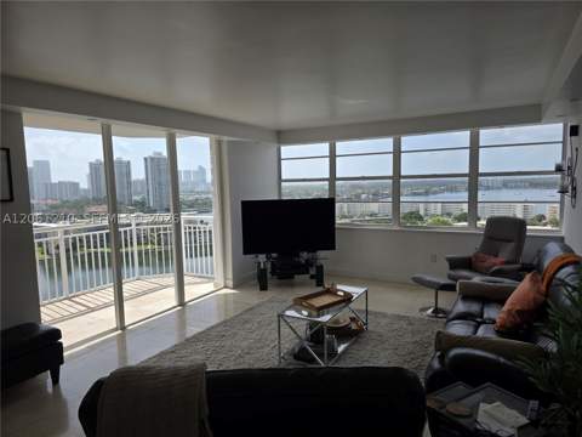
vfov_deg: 58.9
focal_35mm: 23
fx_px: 387
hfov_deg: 73.9
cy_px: 218
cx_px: 291
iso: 80
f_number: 1.7
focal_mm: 6.3
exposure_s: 1/4889
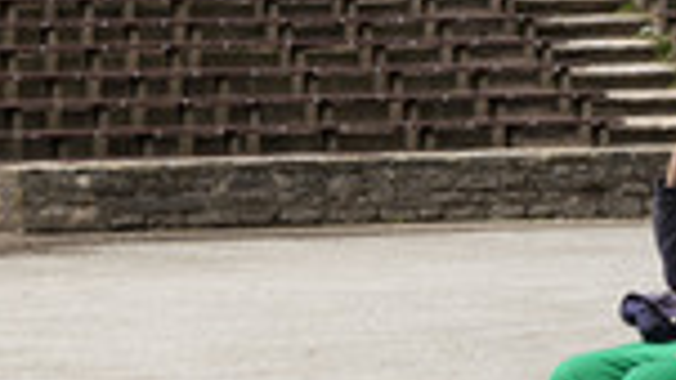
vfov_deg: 6.0
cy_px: 322
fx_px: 3639
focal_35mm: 203
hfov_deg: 10.5
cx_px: 29
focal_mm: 65
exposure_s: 1/125
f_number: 8
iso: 64
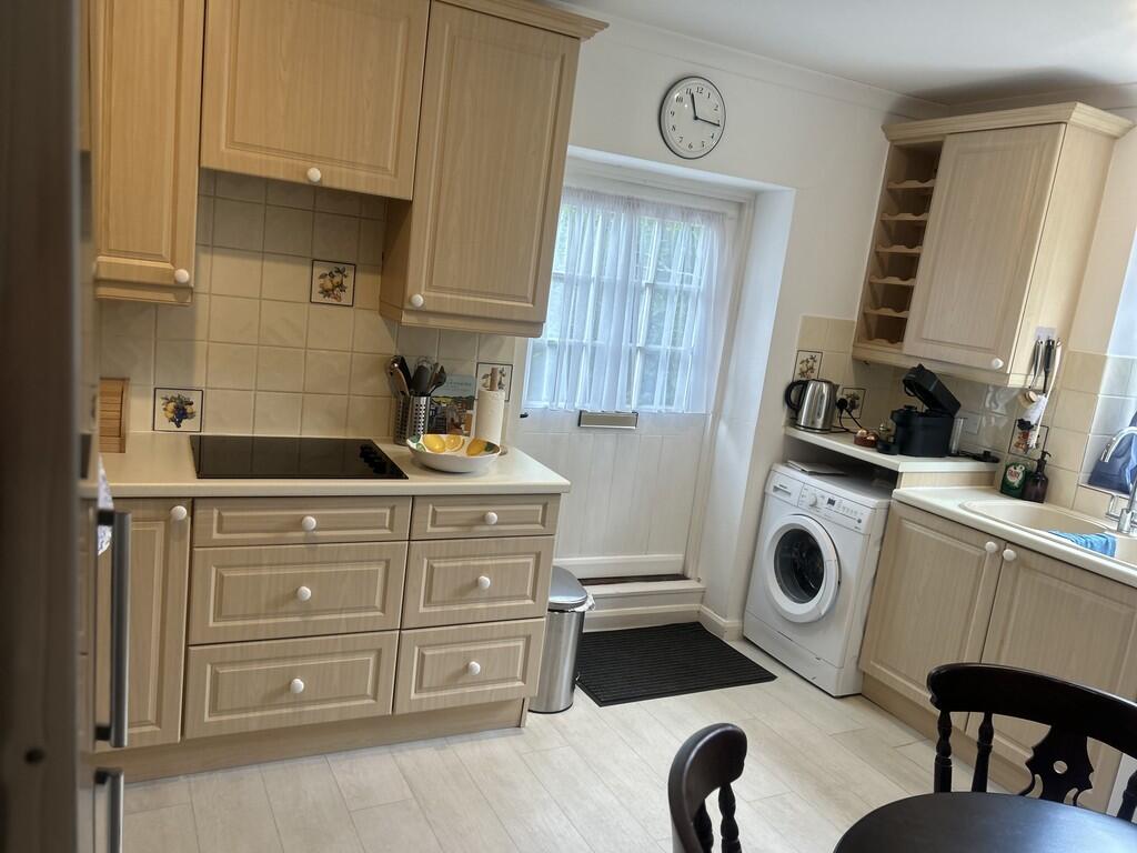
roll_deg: -7.3
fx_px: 854
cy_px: 426
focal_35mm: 26
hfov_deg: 67.3
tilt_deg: -10.5
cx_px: 568
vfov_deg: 53.1
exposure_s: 1/100
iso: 80
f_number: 1.5
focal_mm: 5.7
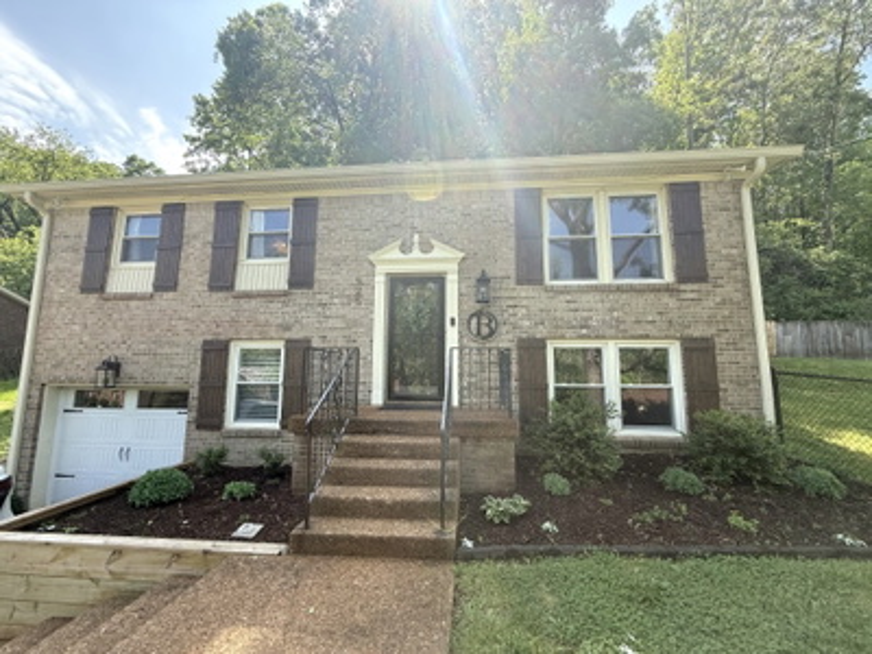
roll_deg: +0.2
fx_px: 353
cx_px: 436
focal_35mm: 14
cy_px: 327
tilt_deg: +7.6
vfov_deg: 85.7
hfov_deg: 102.1
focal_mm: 2.22
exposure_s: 1/433
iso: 50
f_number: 2.2
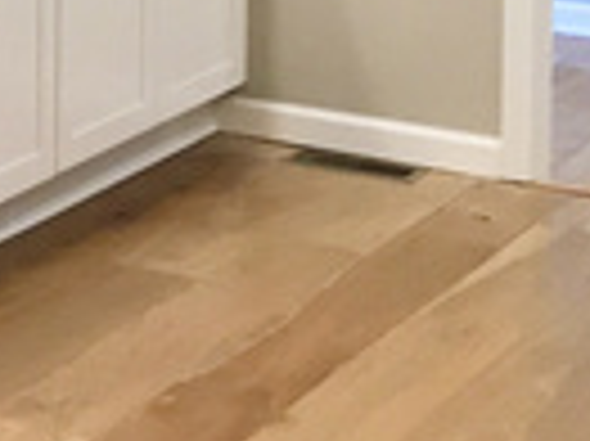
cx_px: -408
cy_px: -279
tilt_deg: -7.4
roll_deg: -1.5
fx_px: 2520
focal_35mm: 148
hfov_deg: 12.4
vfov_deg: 9.6
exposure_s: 1/40
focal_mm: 4.15
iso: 32
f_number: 2.2
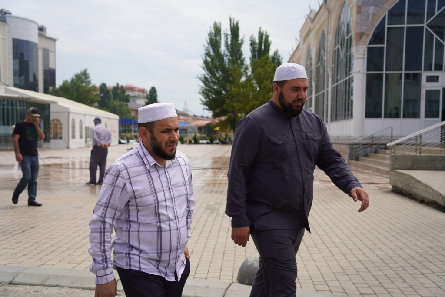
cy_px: 148
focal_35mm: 43
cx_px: 222
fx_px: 532
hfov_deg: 45.4
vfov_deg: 31.2
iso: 100
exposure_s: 1/640
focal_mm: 43
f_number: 4.5
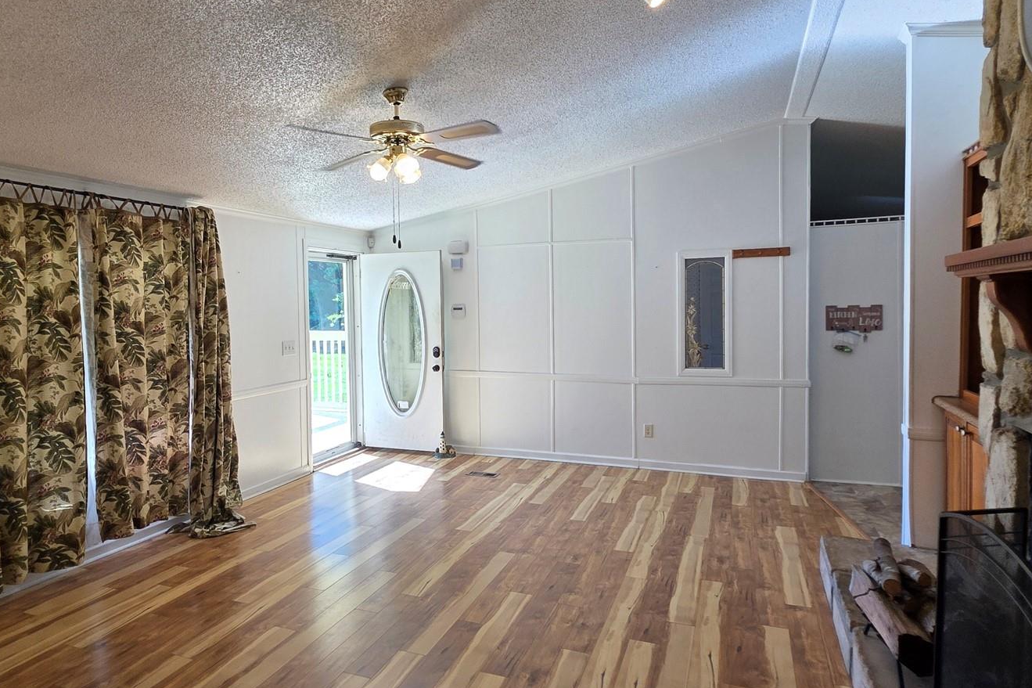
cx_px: 482
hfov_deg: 81.1
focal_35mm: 21
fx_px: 602
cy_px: 322
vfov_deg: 59.4
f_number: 1.9
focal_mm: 2.2
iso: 64
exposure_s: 1/120
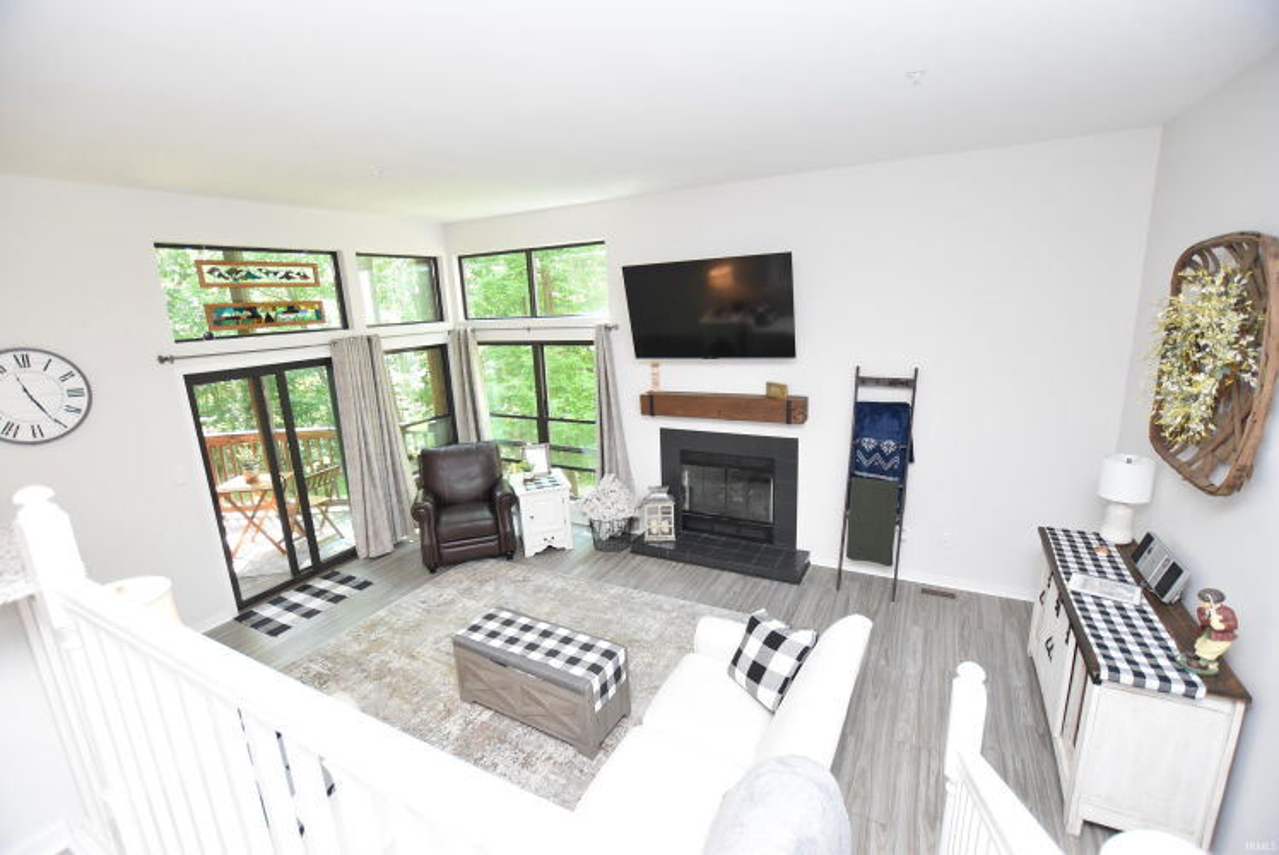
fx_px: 533
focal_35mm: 15
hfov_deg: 100.3
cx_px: 640
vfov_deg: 77.4
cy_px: 428
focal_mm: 10
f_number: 3.5
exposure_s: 1/125
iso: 1250
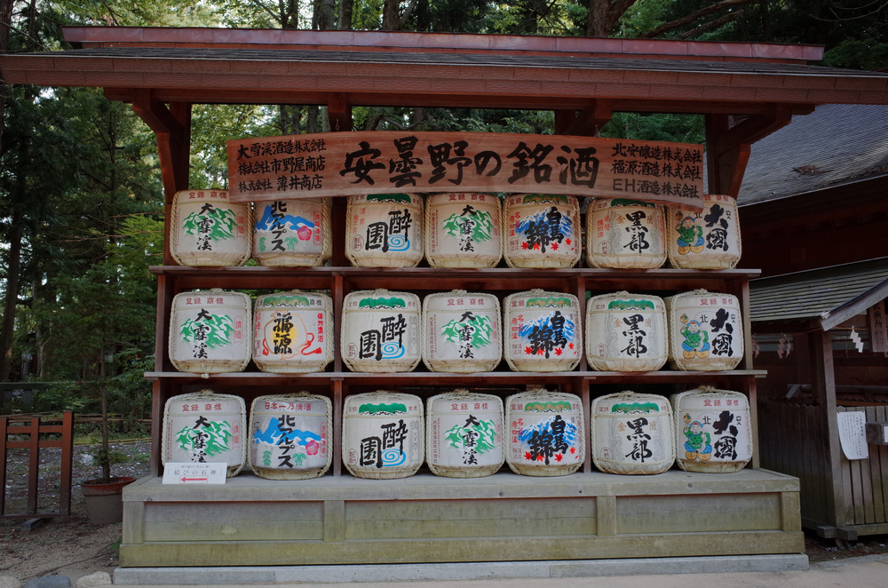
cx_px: 444
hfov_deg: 65.6
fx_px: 689
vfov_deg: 46.2
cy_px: 294
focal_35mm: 28
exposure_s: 1/60
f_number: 5.6
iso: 200
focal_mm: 18.3
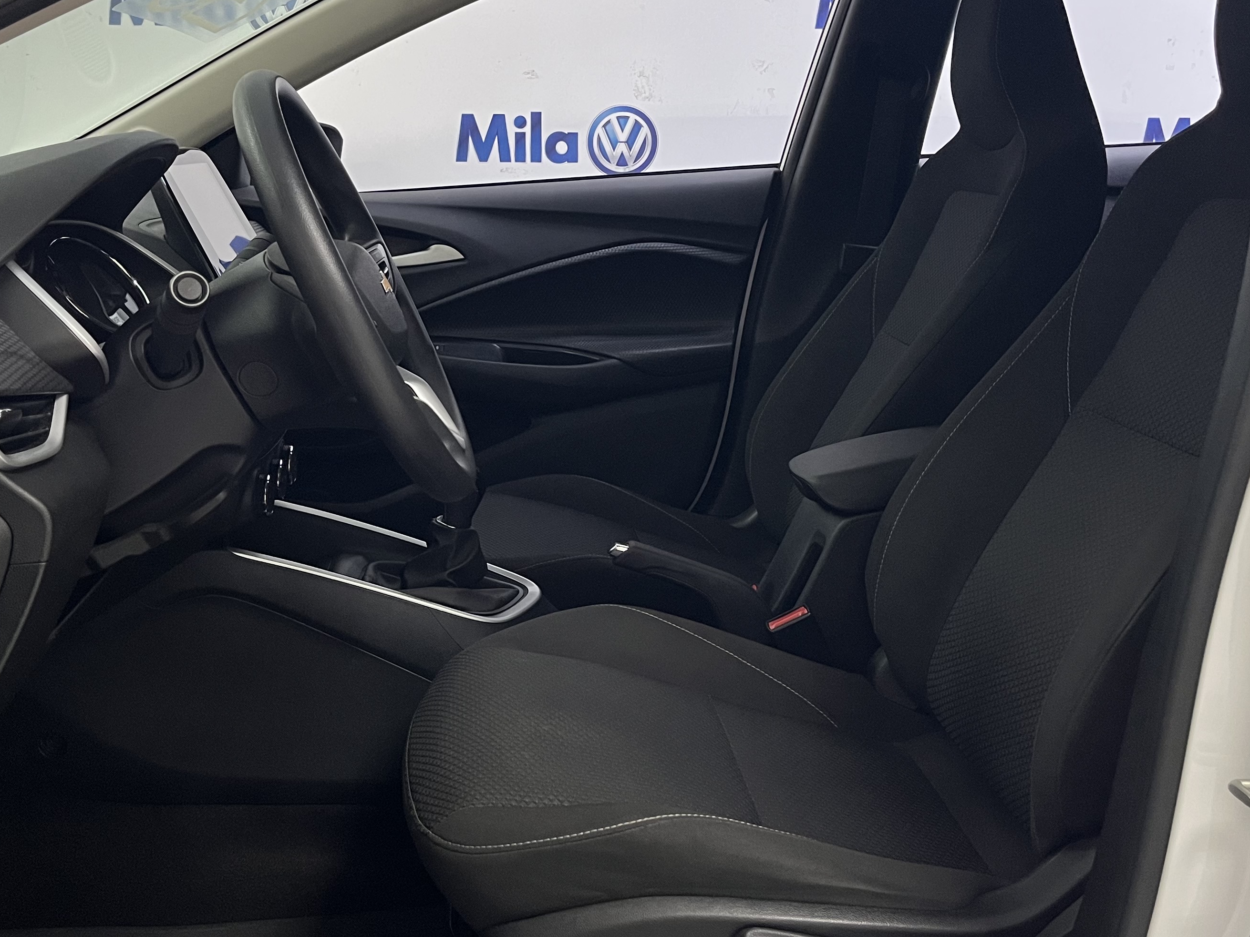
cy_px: 415
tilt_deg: -10.6
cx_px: 573
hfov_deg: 46.7
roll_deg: -0.8
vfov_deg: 35.9
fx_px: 1444
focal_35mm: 40
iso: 400
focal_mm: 5.1
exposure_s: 1/60
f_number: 1.6
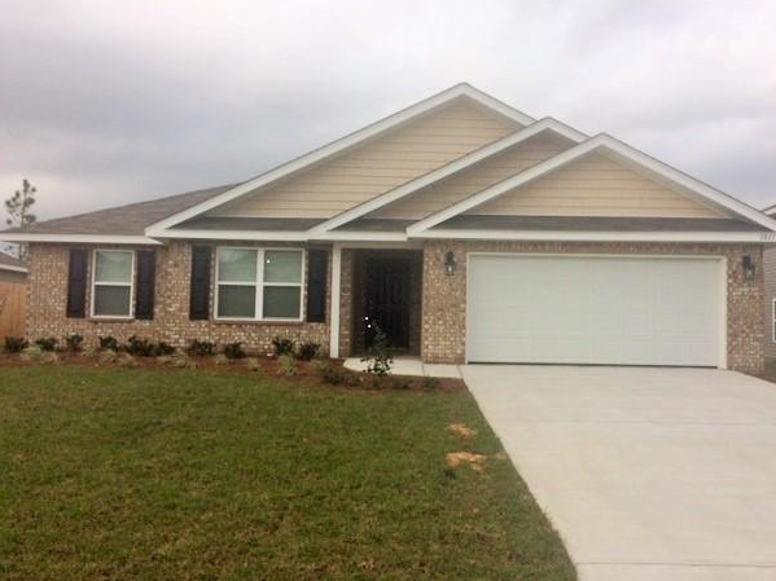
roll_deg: -0.9
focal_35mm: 31
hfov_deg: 58.3
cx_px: 413
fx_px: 695
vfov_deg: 45.4
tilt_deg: +2.2
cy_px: 294
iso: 32
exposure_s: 1/2933
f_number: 2.2
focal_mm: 4.15
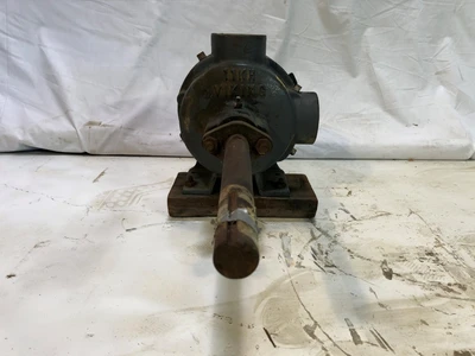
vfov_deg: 49.7
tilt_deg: -20.0
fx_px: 384
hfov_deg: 63.4
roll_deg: -2.1
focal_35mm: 28
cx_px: 238
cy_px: 178
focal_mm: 4
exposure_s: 1/120
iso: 25
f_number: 1.8
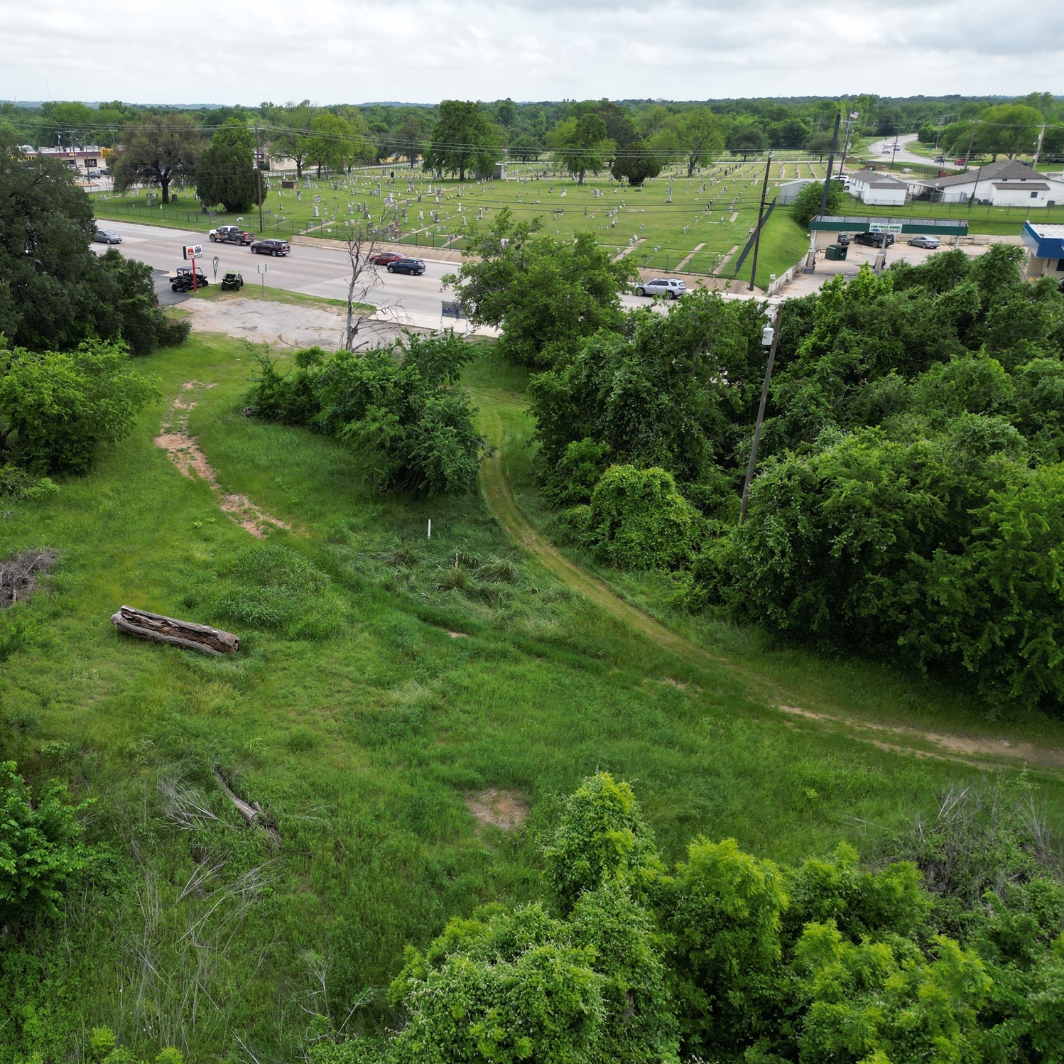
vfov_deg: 55.6
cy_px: 530
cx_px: 373
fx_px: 1008
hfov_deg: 54.7
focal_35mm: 29
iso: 100
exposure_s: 1/1250
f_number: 1.7
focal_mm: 6.72
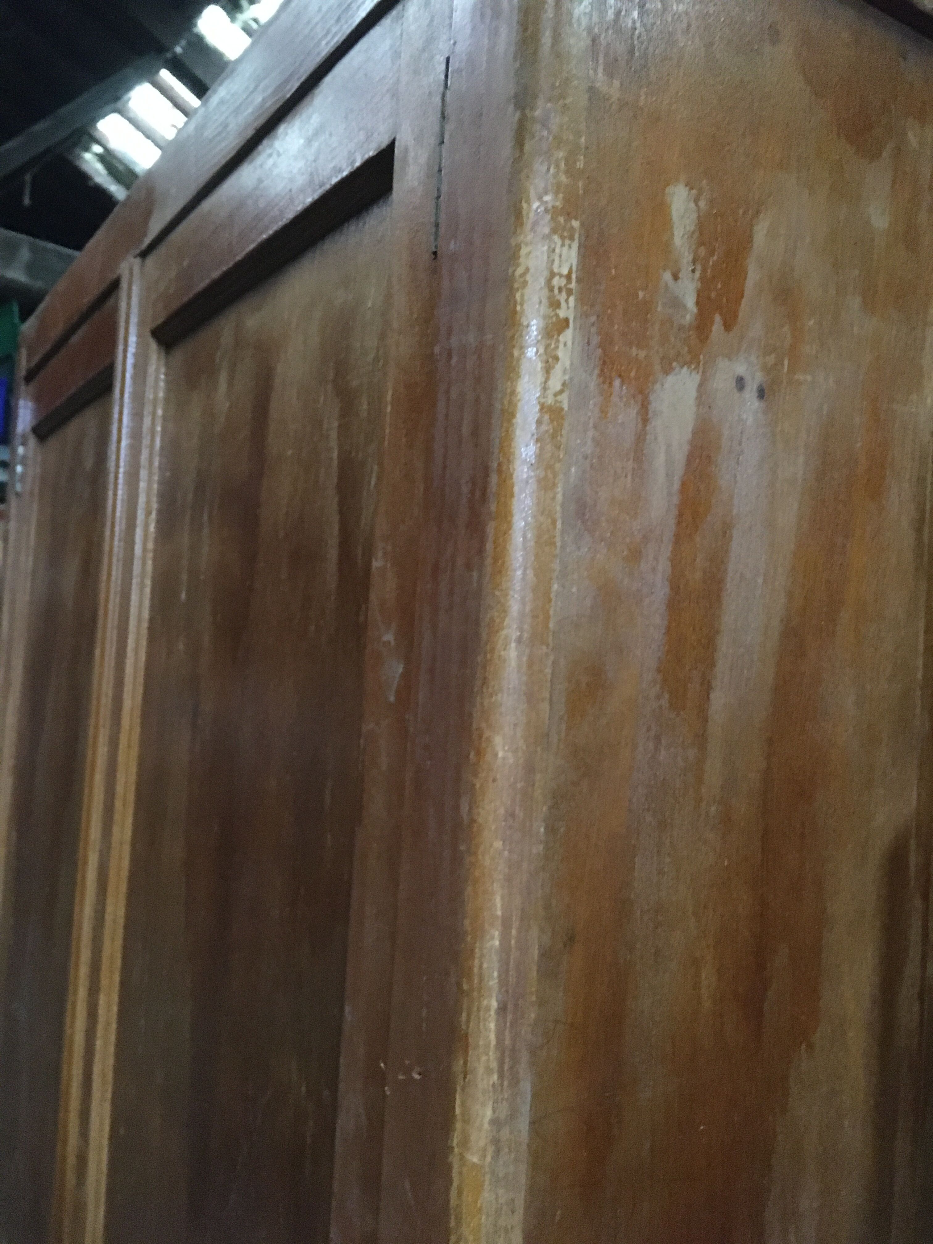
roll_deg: -4.5
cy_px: 622
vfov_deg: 61.7
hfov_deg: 48.2
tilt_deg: +0.7
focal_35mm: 29
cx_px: 466
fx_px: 1042
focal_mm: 4.15
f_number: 2.2
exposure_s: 1/17
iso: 800
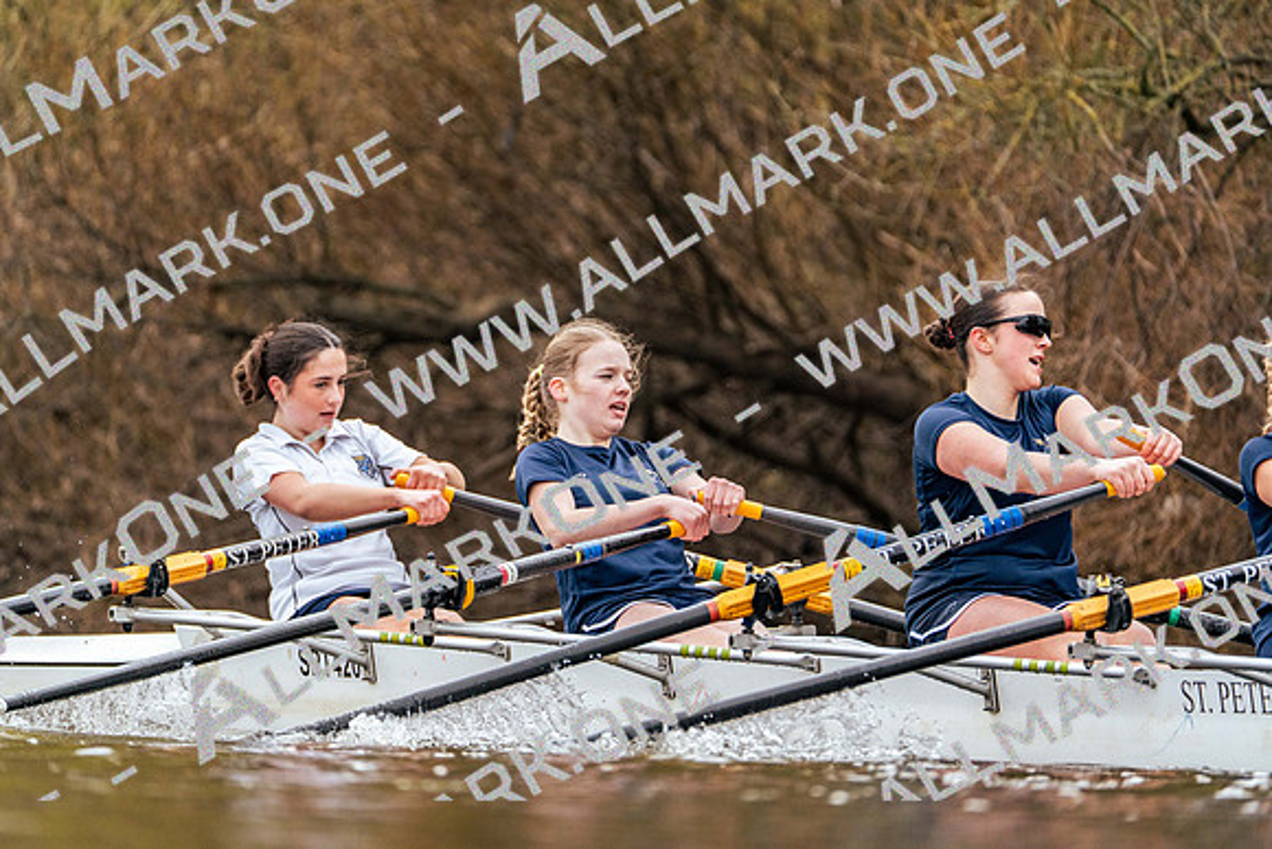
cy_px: 424
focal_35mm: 600
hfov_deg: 3.4
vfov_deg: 2.3
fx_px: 21204
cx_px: 636
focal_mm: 600
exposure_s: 1/2000
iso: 2000
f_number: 6.3
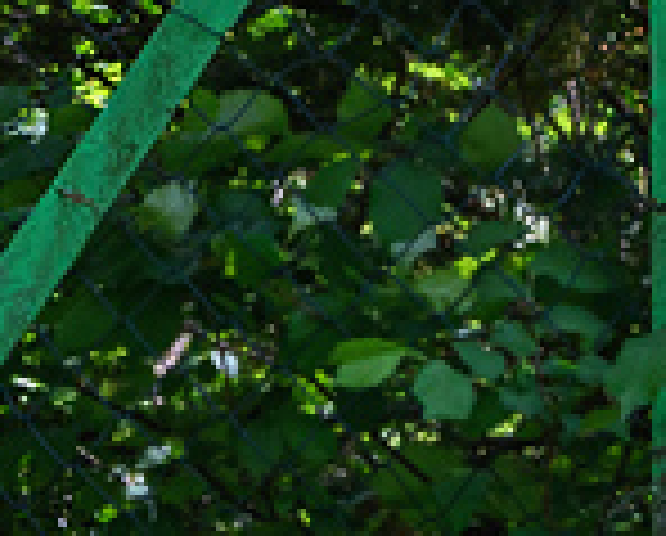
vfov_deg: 0.9
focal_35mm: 1709
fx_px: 33753
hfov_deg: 1.1
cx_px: -1004
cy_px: -23
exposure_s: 1/400
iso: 400
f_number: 8
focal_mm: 150
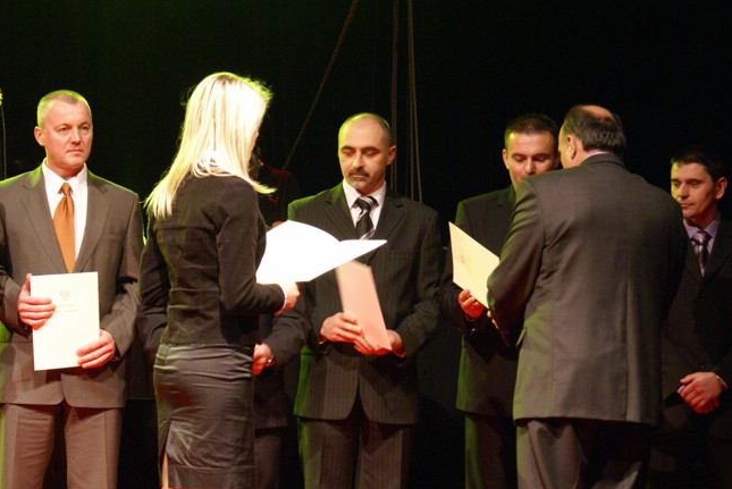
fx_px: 2319
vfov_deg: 12.0
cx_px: 368
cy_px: 248
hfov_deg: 17.9
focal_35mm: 114
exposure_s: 1/25
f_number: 5.6
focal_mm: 70
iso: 800
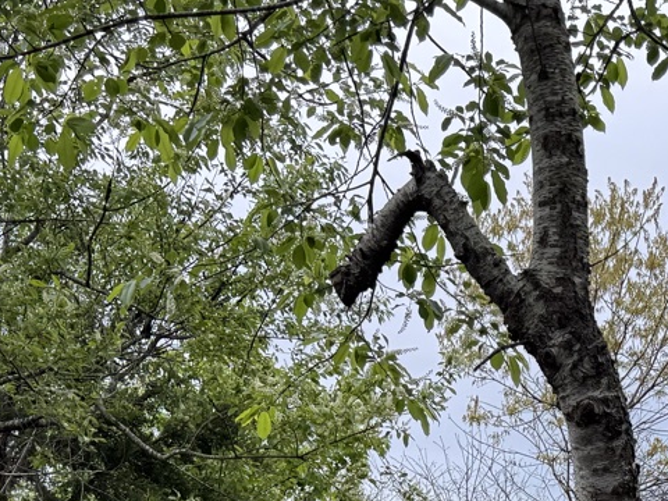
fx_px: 1544
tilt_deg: -2.8
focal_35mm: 80
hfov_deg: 24.3
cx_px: 444
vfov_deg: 16.5
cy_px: 782
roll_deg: -1.6
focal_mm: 6.76
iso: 80
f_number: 1.78
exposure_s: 1/765
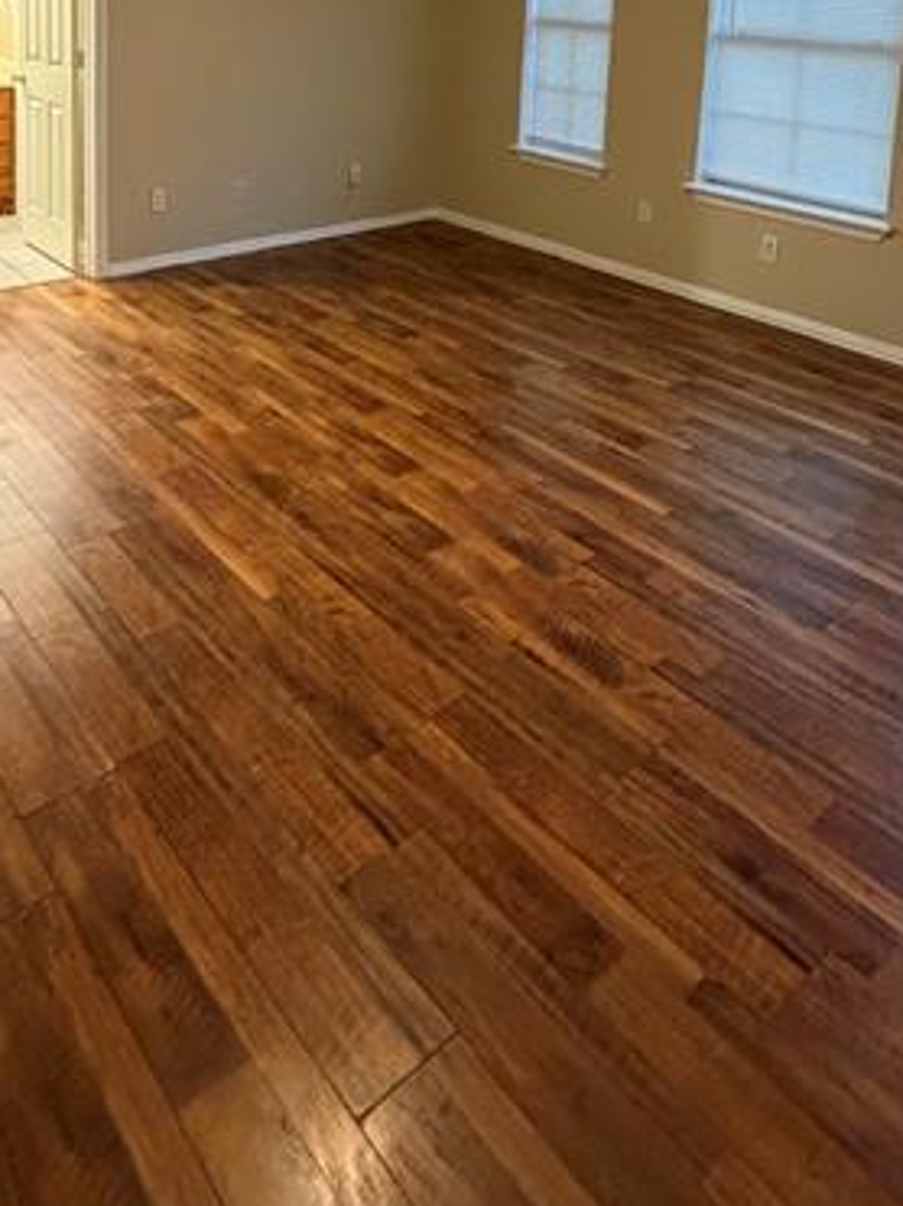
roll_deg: -1.6
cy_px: 91
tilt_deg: -8.8
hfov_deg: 47.9
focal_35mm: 29
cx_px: 361
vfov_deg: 53.0
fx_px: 1009
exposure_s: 1/60
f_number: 2.2
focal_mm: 2.22
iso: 800
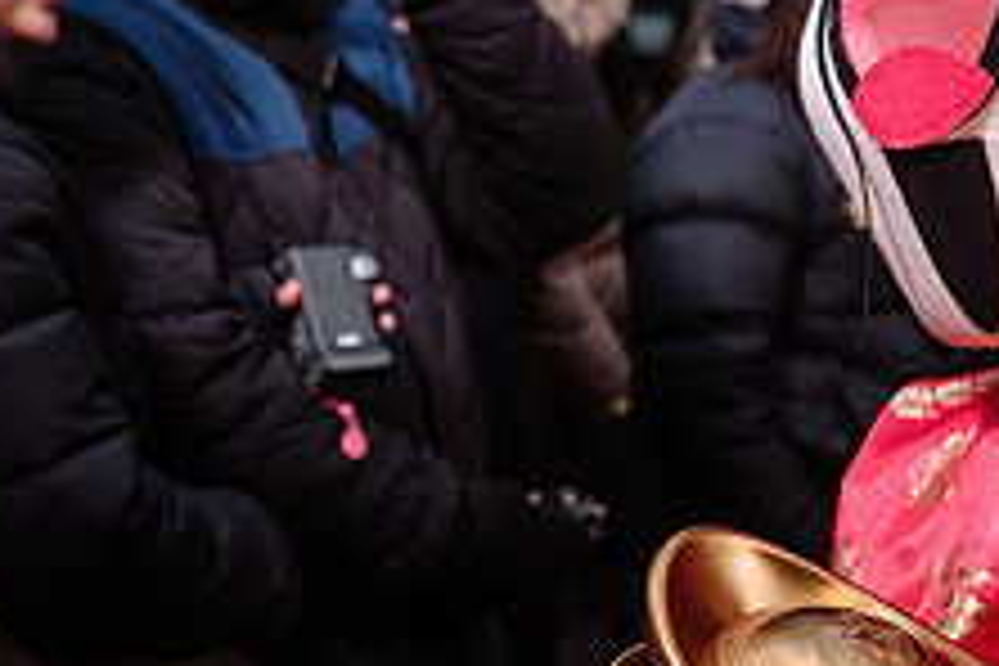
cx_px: 670
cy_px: 322
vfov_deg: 11.9
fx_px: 3191
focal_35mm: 115
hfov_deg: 17.7
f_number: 3.6
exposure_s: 1/160
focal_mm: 29.2
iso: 160
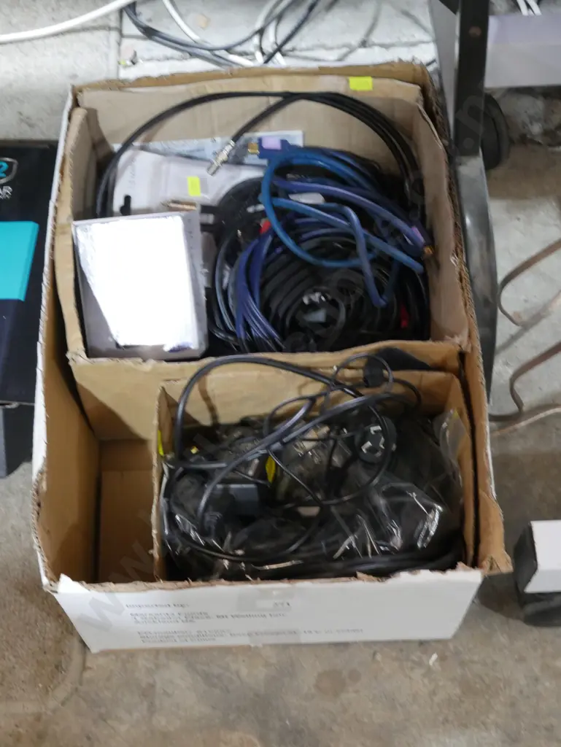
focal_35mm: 52
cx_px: 280
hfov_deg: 28.1
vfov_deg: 36.8
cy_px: 374
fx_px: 1123
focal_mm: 26
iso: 3200
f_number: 7.1
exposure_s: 1/50
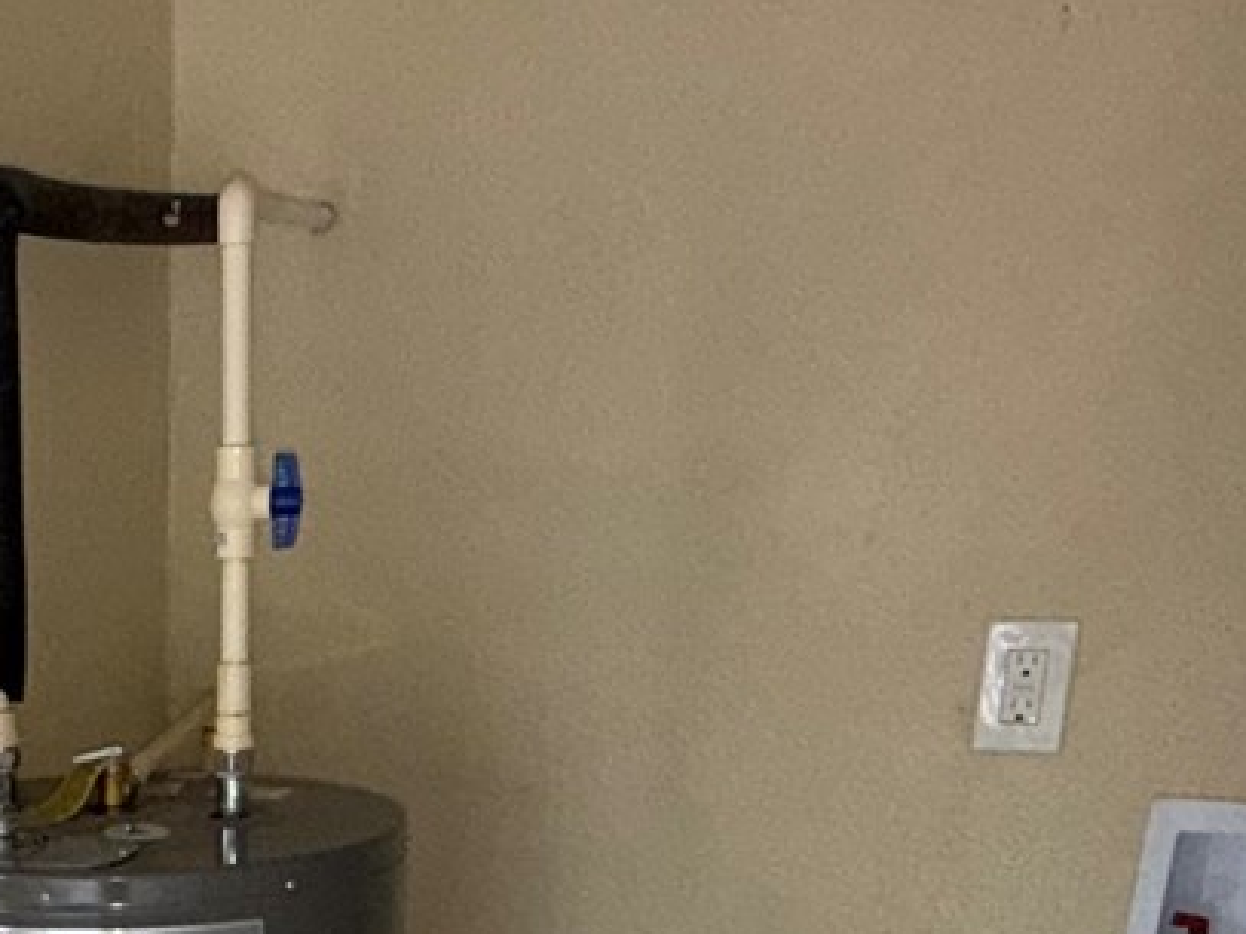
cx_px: 0
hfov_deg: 32.2
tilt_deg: -20.0
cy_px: 1197
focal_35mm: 55
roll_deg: +1.3
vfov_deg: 23.6
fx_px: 1979
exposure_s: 1/121
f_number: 2.2
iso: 125
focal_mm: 2.22
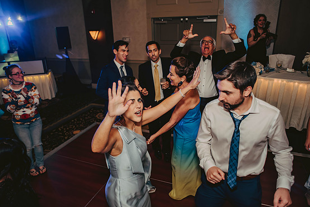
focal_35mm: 25
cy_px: 107
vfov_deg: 51.2
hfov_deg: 71.5
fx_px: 215
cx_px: 153
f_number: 2.8
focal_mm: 24
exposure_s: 1/100
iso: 800
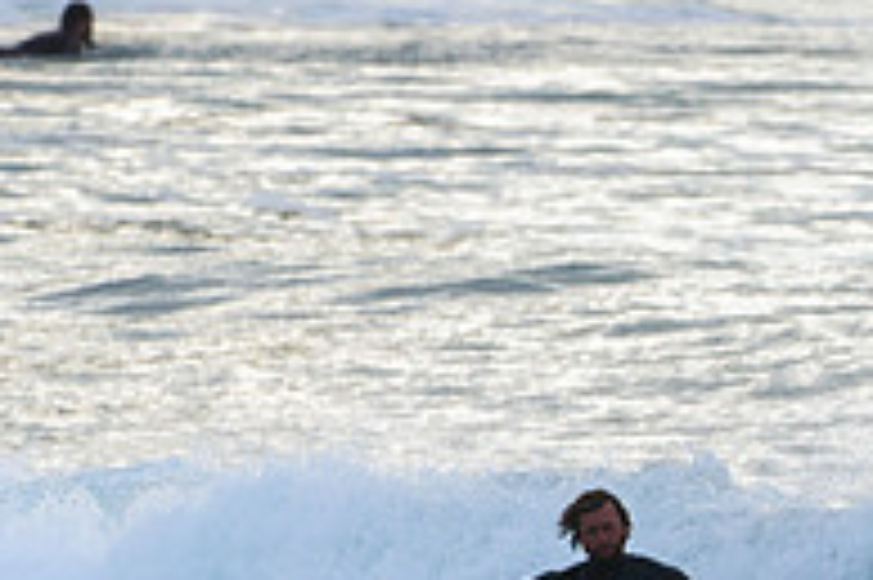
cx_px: 612
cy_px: 735
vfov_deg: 0.9
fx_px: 36416
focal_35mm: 1503
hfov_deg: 1.4
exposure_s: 1/1000
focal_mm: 500
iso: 250
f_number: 5.6
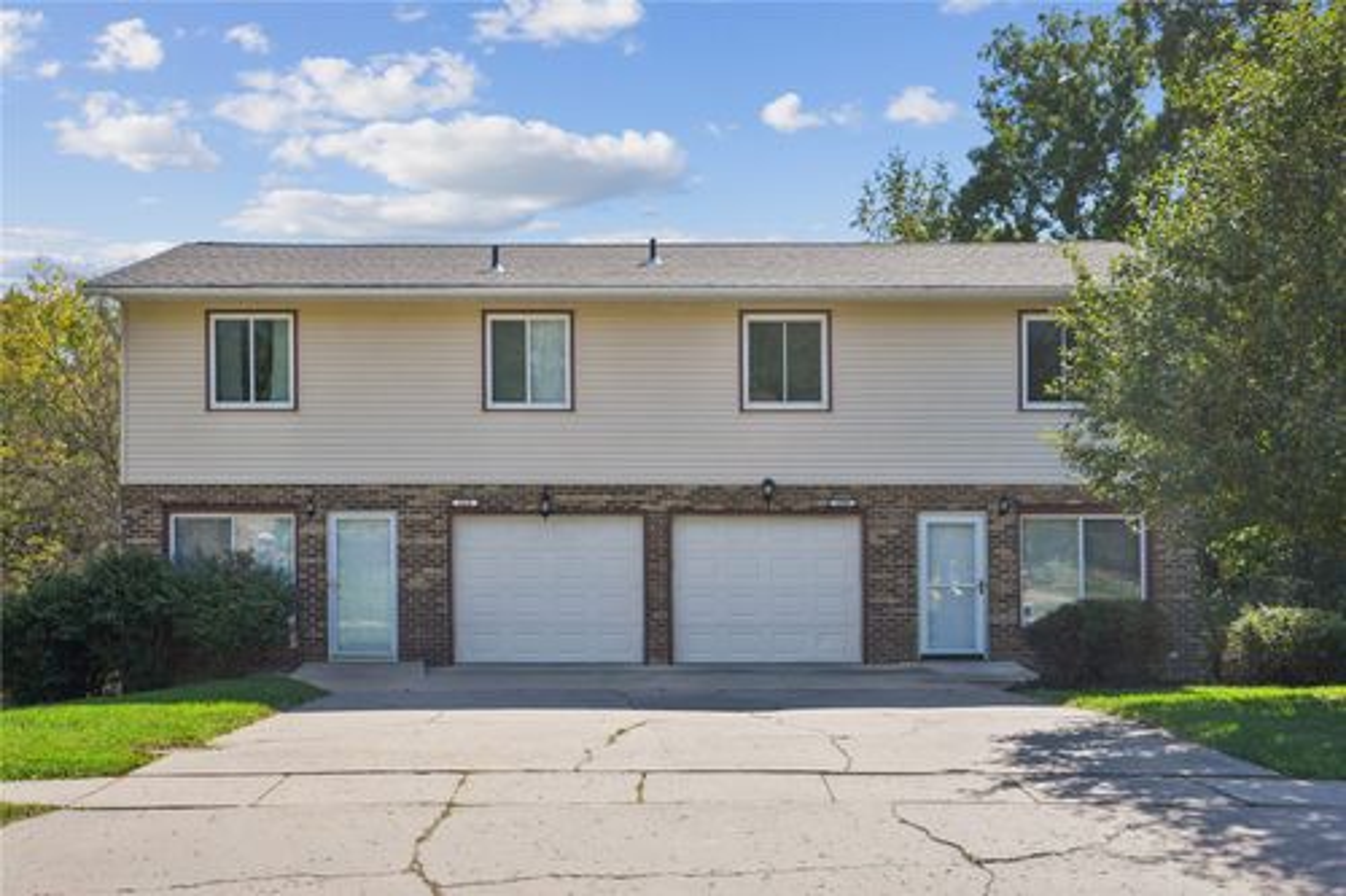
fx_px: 1308
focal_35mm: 35
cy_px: 448
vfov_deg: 37.8
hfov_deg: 54.5
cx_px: 673
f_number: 9
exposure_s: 1/19
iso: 500
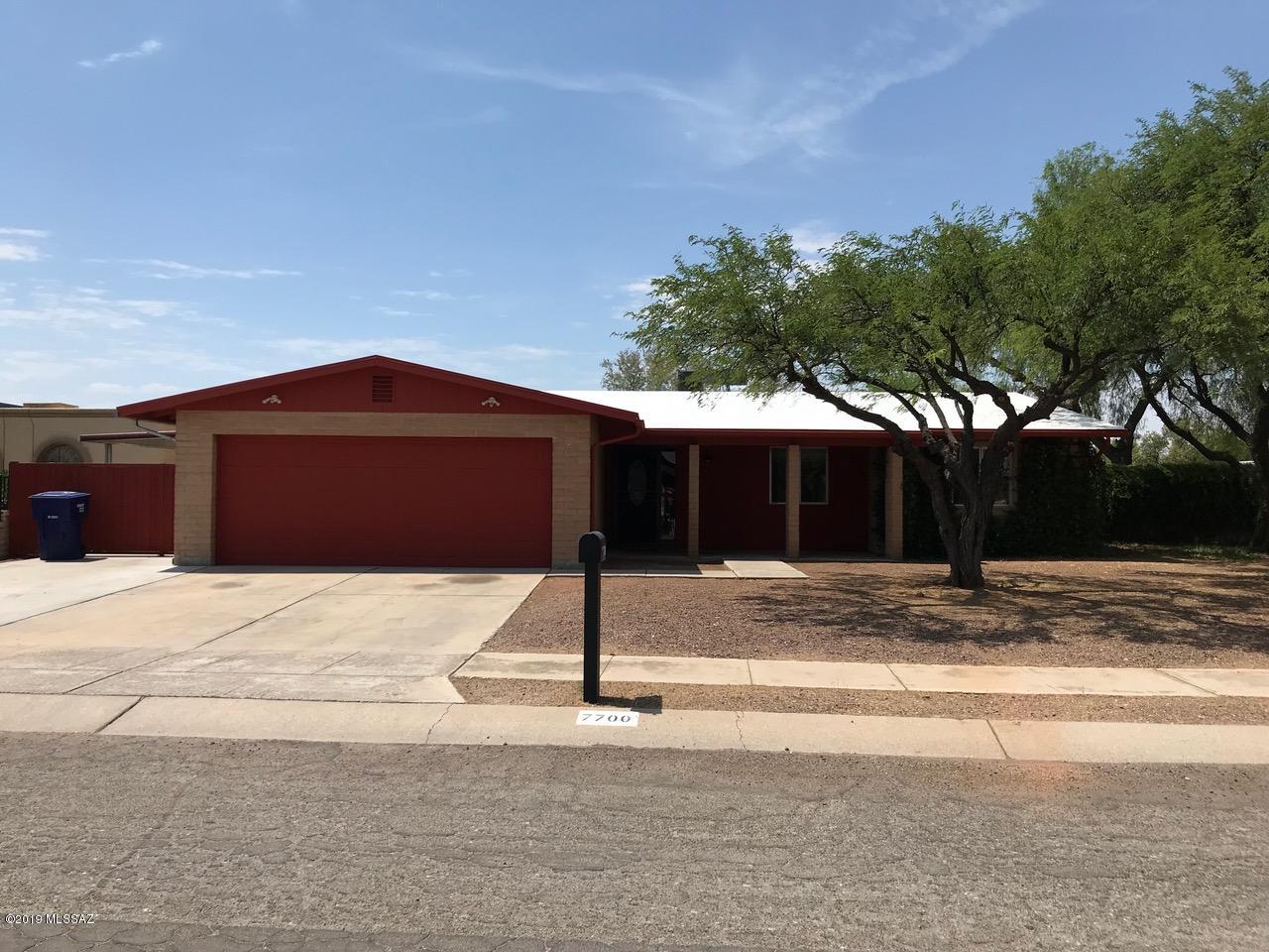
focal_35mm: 28
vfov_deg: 49.7
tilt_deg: +1.5
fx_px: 1026
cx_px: 634
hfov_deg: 63.4
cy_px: 476
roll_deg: +0.2
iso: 20
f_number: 1.8
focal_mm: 3.99
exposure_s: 1/3195
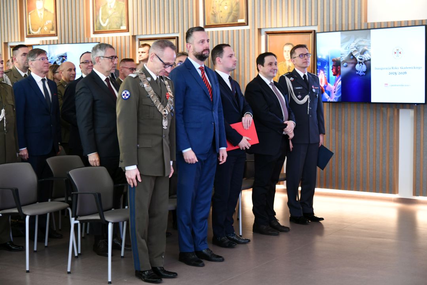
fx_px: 688
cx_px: 214
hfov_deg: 34.5
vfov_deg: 23.4
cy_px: 142
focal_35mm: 58
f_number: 4.5
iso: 1800
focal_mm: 58
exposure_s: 1/60
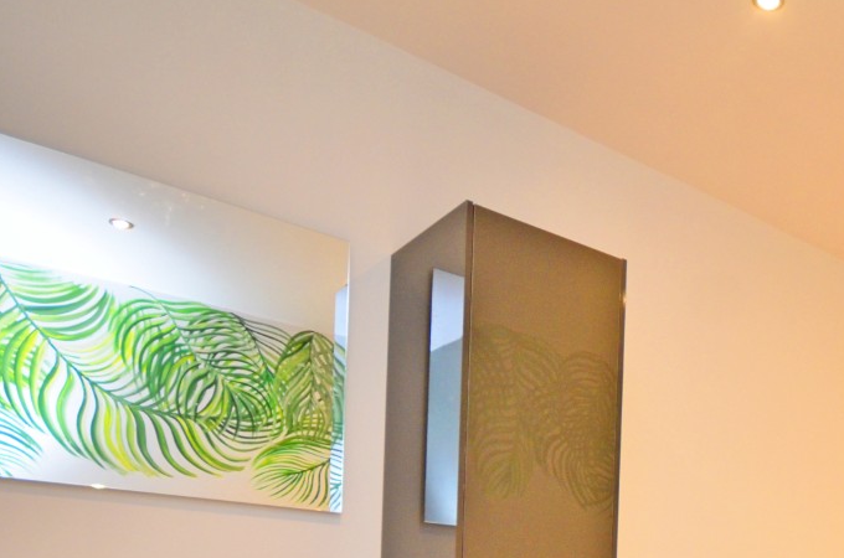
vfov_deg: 32.5
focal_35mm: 36
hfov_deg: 46.3
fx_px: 842
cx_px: 806
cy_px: 605
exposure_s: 1/60
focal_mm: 10
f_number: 4
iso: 640
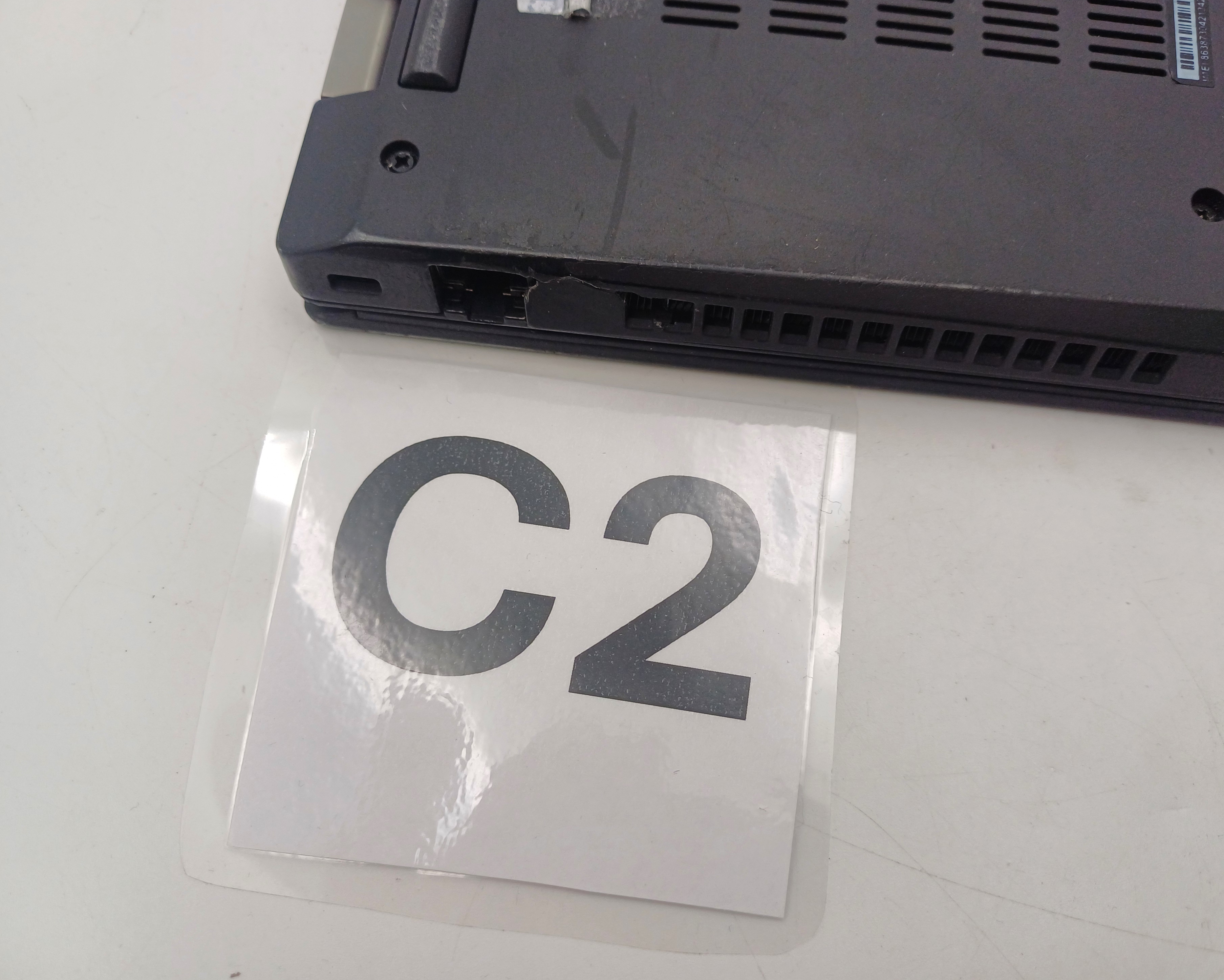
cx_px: 671
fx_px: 978
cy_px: 488
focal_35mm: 27
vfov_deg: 53.2
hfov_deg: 63.9
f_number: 1.8
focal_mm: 4.65
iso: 50
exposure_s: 1/109
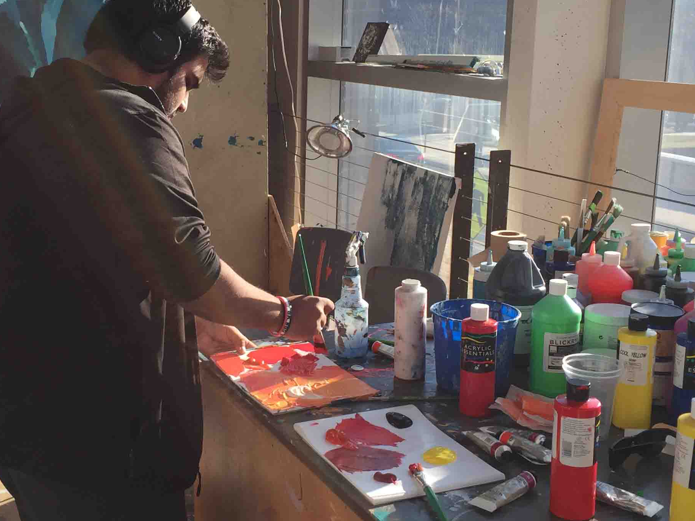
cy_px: 246
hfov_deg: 36.5
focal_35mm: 52
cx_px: 246
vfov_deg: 28.0
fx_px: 1044
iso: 32
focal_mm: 4.15
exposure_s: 1/482
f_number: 2.2
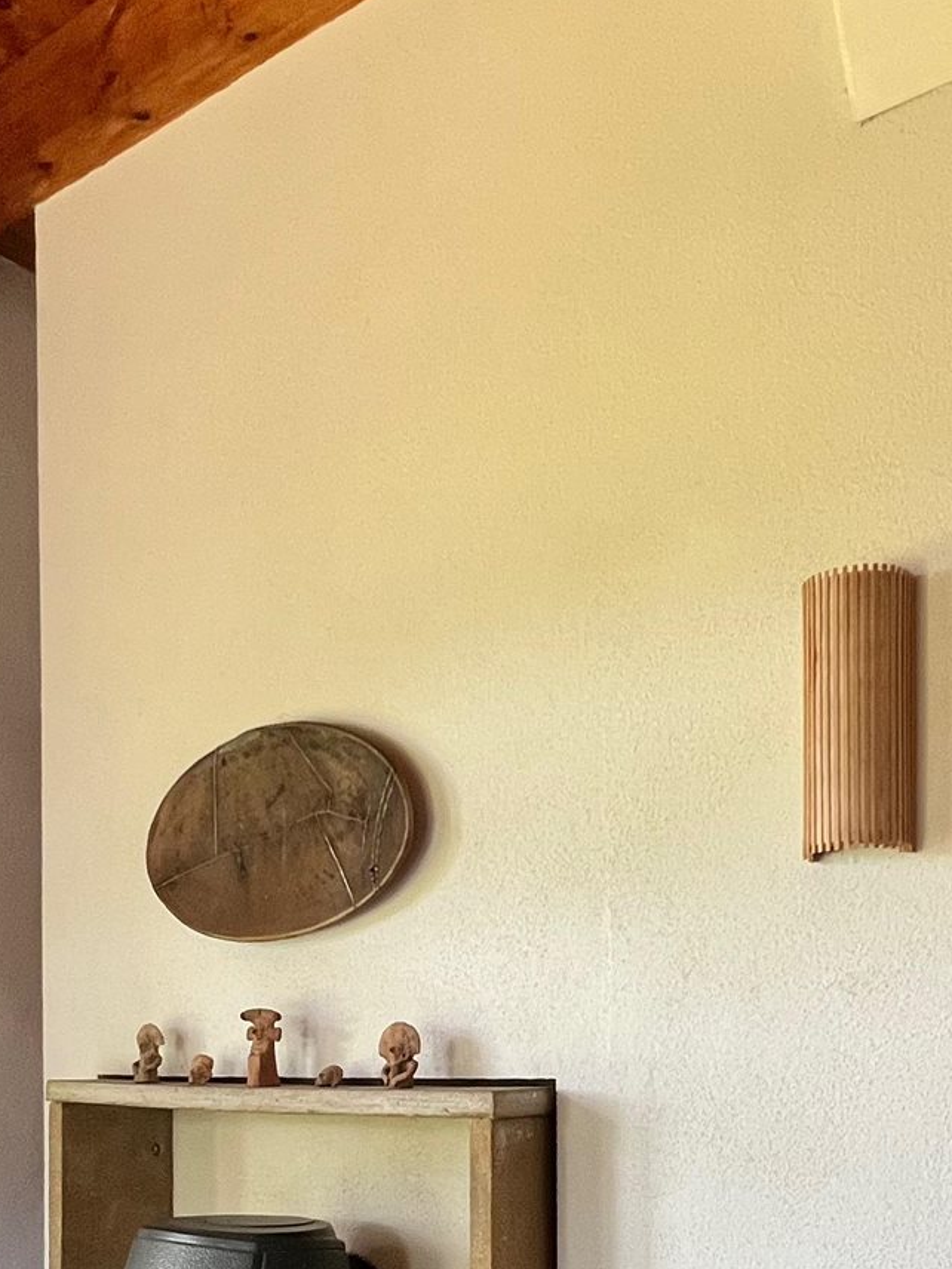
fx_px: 1283
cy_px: 1058
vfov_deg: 48.8
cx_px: 383
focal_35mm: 35
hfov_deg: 40.5
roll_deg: -0.3
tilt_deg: -1.0
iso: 250
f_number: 1.8
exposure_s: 1/98
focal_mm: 1.57
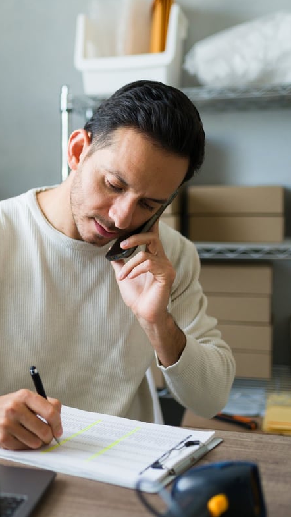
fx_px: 768
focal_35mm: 56
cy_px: 261
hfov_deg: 20.5
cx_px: -22
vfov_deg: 37.2
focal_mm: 35
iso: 640
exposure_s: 1/100
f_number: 1.8
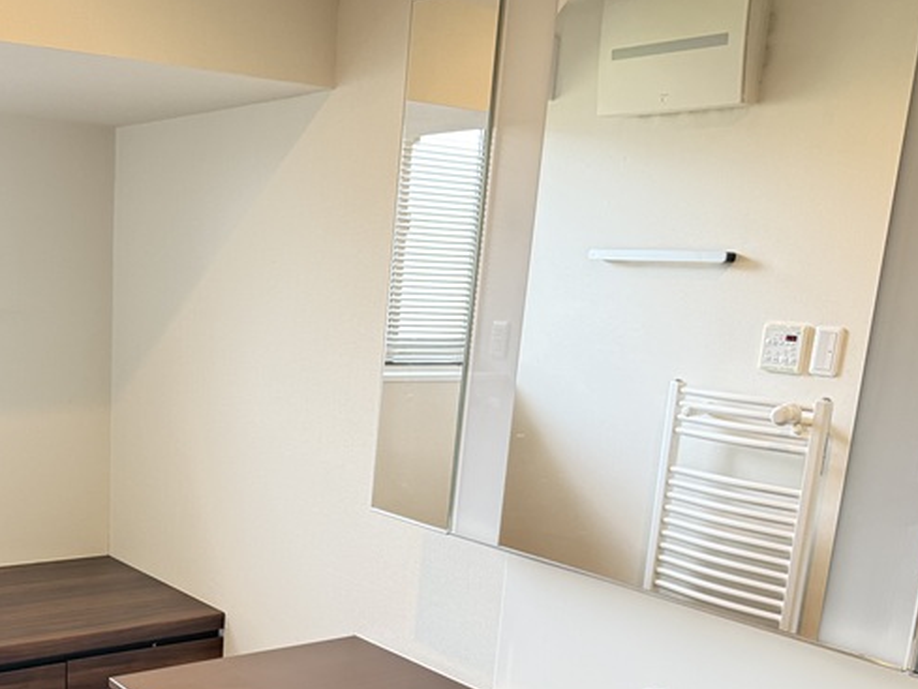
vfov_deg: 33.5
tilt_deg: -13.4
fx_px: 1114
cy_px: 533
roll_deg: -2.3
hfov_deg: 43.2
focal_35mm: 42
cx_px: 214
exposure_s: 1/60
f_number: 1.78
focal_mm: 6.76
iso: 400
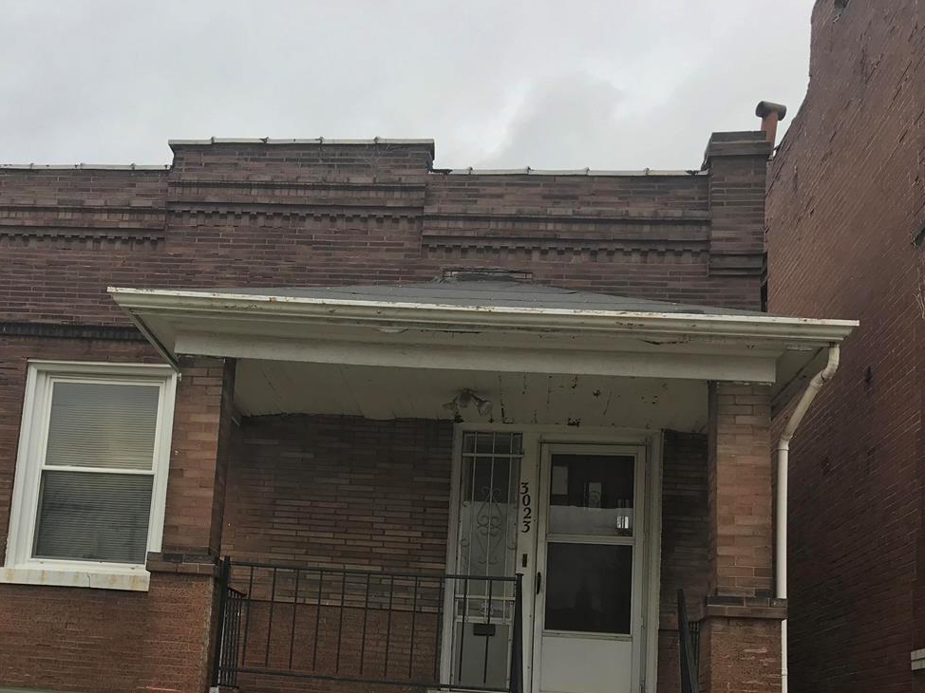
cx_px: 295
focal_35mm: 46
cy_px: 553
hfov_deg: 40.6
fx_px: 1229
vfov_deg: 30.7
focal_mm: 3.99
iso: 20
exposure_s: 1/441
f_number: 1.8
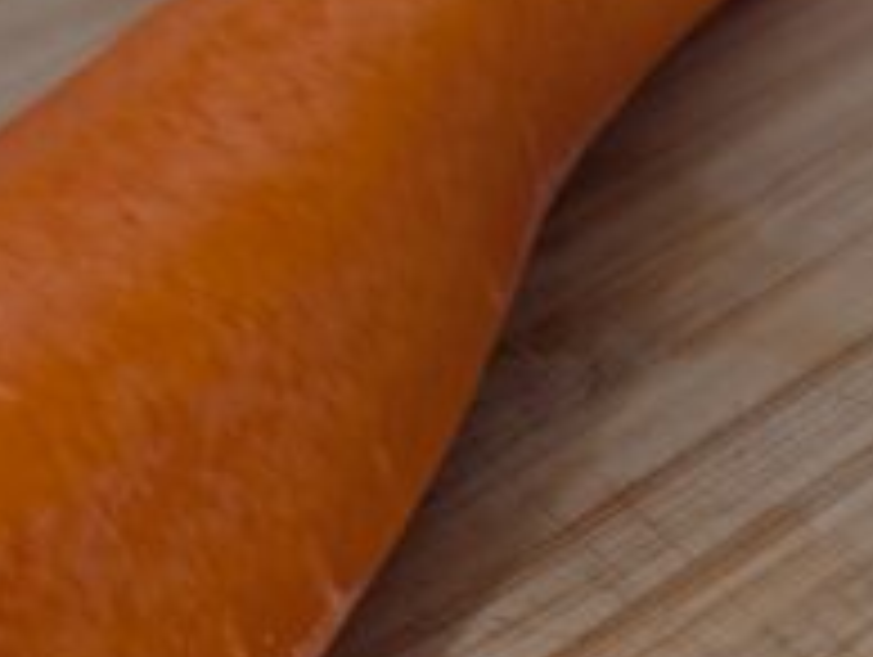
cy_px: 1019
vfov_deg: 11.2
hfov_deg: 15.2
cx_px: 909
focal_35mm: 127
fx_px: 3207
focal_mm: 6.9
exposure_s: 1/154
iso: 42
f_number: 1.68
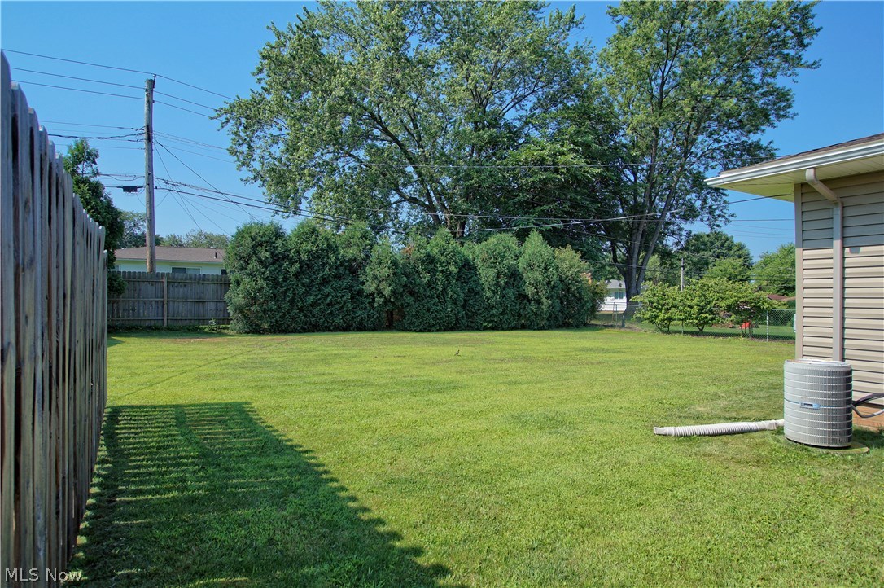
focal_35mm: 20
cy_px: 294
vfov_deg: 63.1
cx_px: 442
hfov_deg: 85.5
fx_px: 478
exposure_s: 1/500
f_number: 5
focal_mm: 13
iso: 100
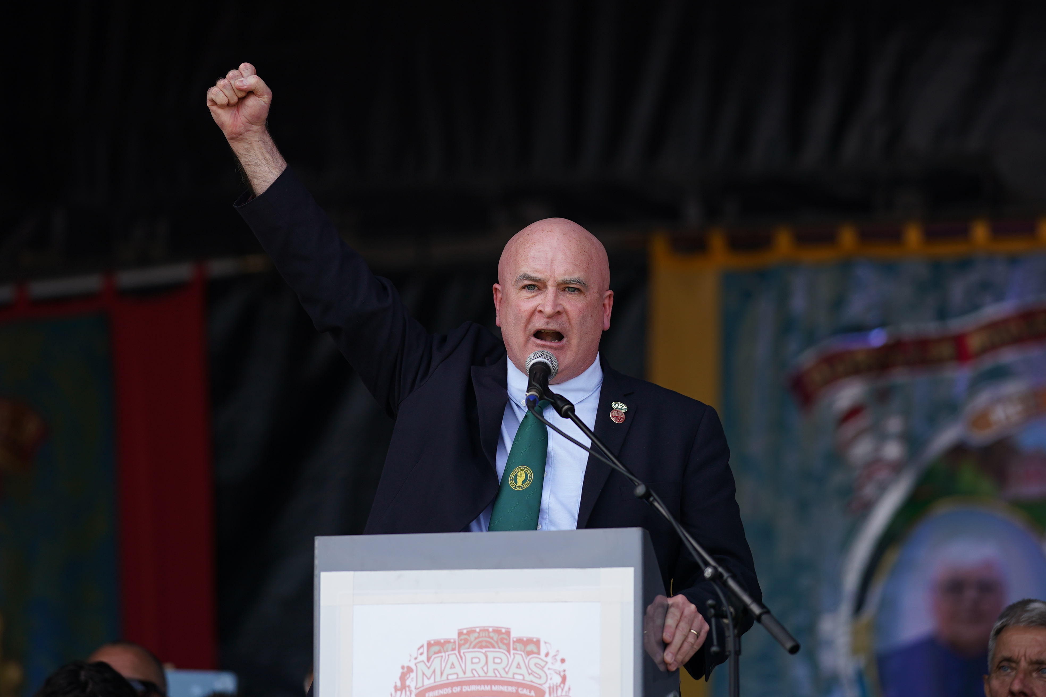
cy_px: 348
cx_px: 523
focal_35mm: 202
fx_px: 5869
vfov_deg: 6.8
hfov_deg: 10.2
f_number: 1.8
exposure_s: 1/2500
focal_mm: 135
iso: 200
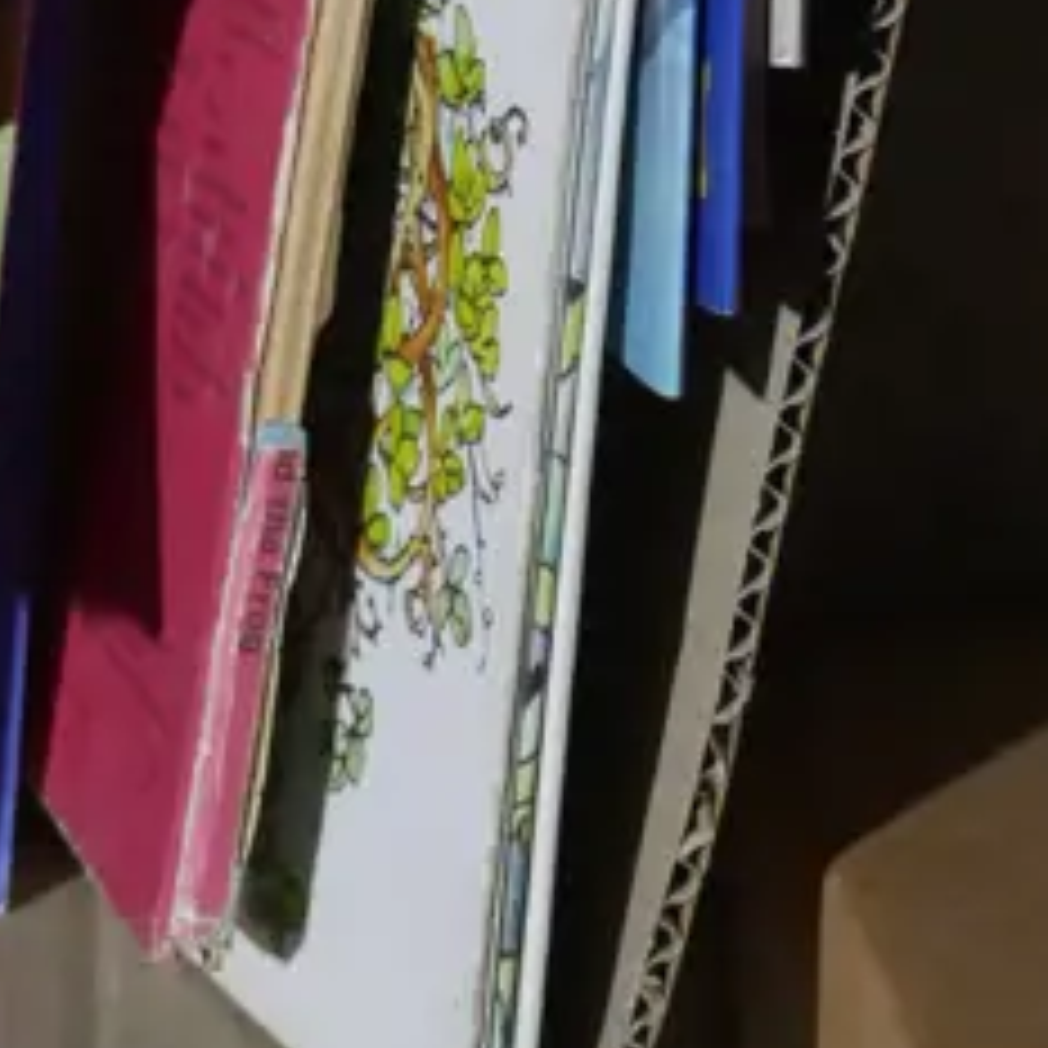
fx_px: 6645
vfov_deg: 8.7
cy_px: -684
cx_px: -472
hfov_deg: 8.8
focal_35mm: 194
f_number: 5.3
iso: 1000
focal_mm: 25
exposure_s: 1/125
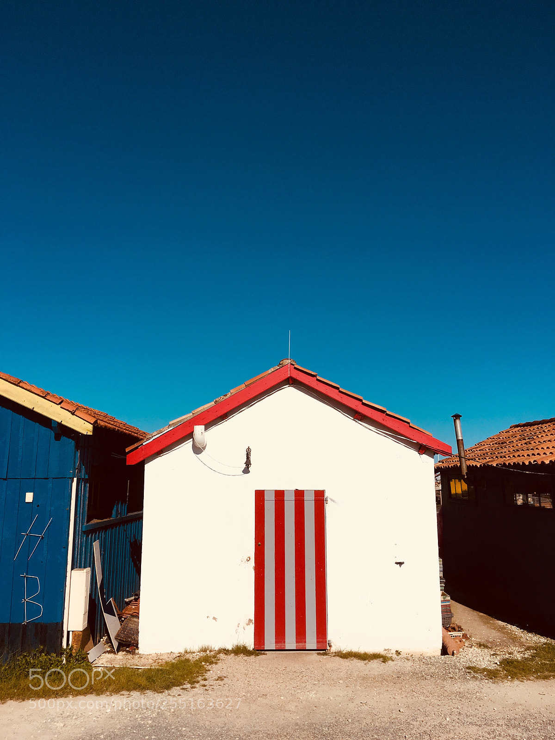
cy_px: 370
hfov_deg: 48.2
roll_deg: +0.0
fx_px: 620
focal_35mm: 29
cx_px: 278
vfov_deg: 61.7
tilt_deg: +10.2
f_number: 2.2
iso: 25
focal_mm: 4.15
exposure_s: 1/5495
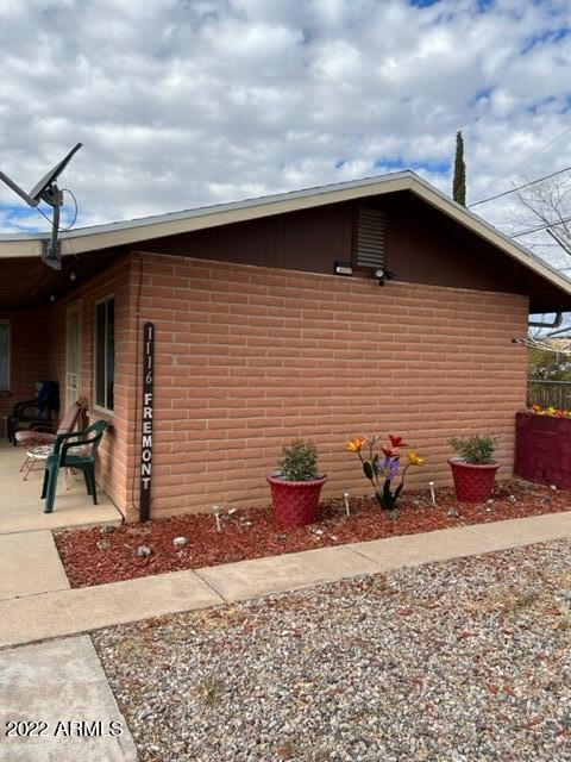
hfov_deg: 53.1
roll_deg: -1.6
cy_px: 381
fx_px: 572
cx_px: 286
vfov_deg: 67.3
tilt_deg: -1.1
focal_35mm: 26
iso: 50
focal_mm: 5.7
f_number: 1.5
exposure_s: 1/3460
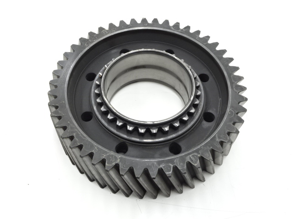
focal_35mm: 38
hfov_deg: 49.0
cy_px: 110
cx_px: 146
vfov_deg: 37.7
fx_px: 321
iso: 250
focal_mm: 6.56
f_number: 4
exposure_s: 1/40
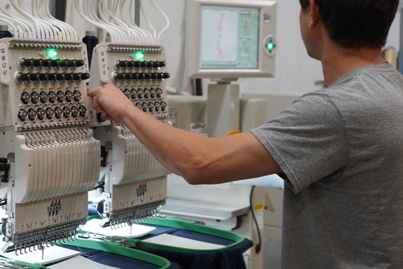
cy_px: 120
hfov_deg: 27.3
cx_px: 103
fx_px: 817
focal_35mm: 73
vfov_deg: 18.7
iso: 800
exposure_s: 1/160
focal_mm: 44
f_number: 4.5
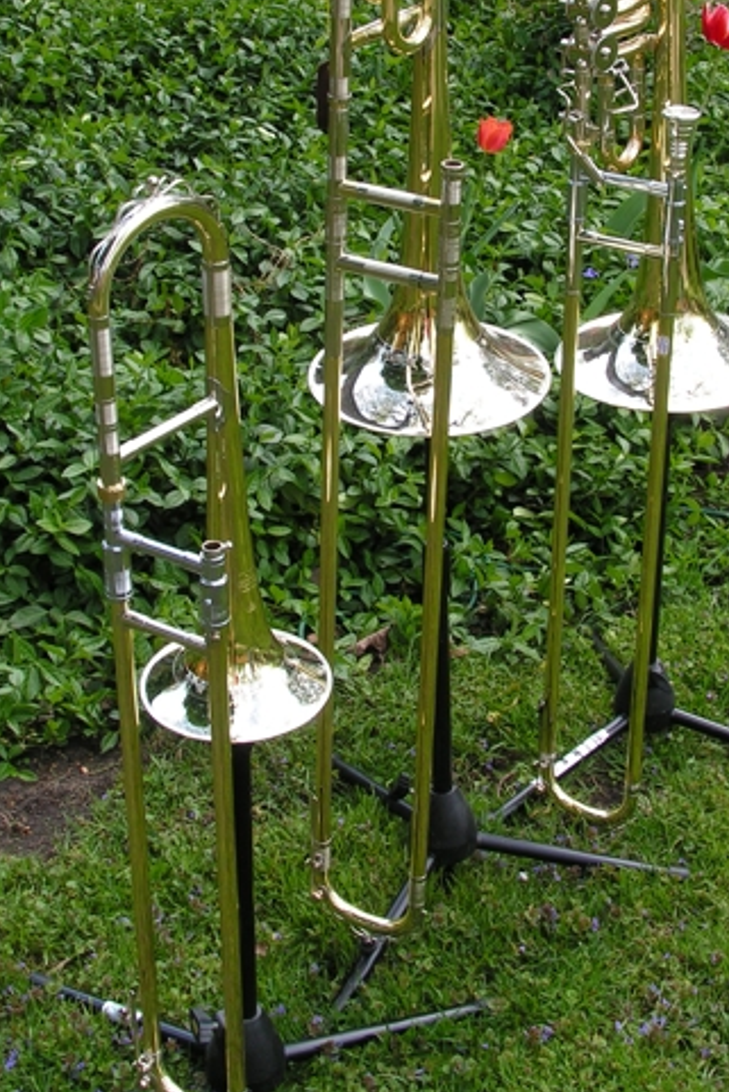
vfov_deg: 30.8
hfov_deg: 20.9
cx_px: 434
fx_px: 1973
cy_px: 400
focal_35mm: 65
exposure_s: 1/80
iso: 50
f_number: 5.6
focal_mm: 7.8
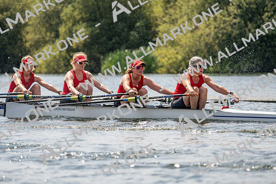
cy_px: 92
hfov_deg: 7.9
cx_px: 138
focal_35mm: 261
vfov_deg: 5.3
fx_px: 2001
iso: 200
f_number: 5.6
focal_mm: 261
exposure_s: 1/1600
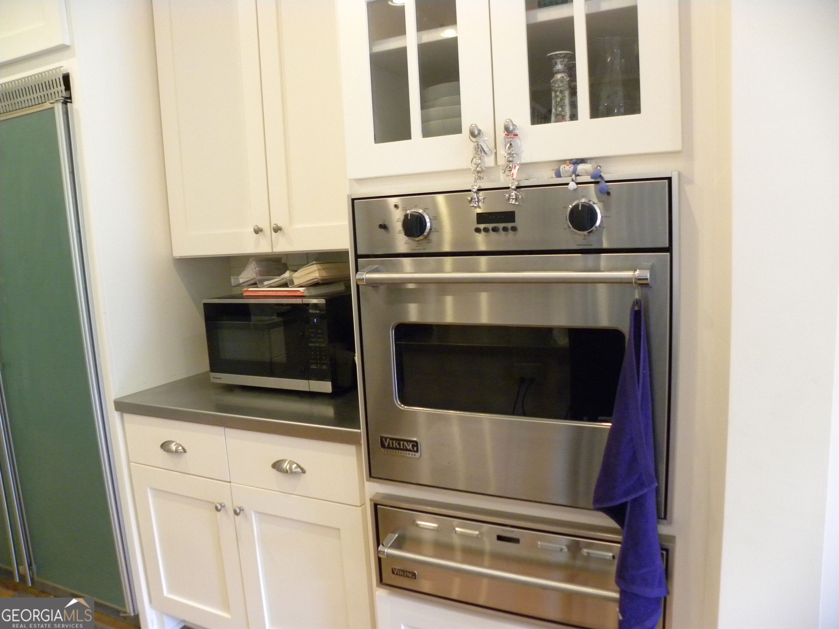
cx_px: 420
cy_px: 314
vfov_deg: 53.1
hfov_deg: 67.3
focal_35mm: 26
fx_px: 630
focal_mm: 4.6
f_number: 2.8
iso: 400
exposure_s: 1/29.4
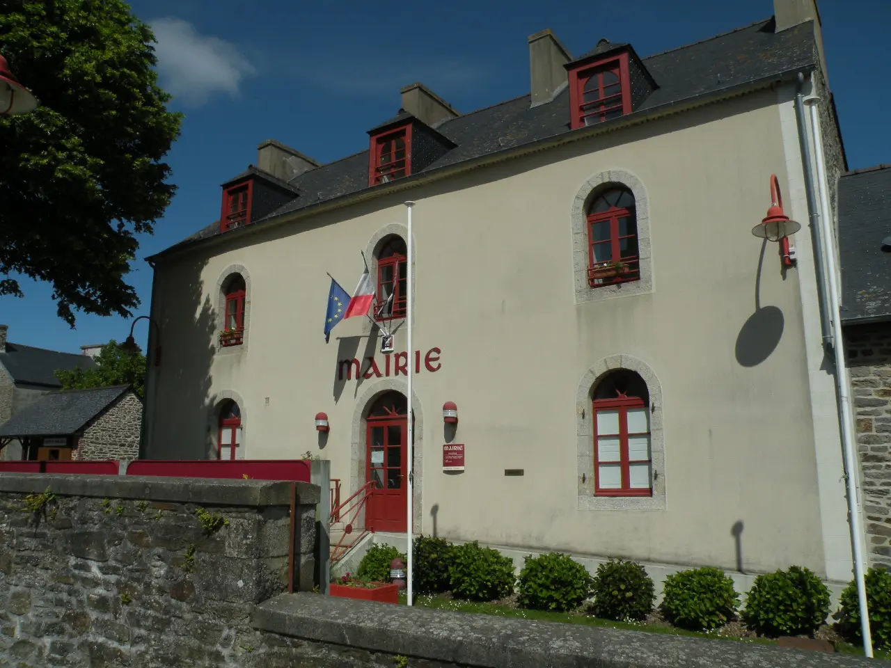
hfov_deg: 65.3
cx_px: 446
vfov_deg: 51.4
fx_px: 695
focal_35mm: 27
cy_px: 334
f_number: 8
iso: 64
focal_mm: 4.7
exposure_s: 1/447
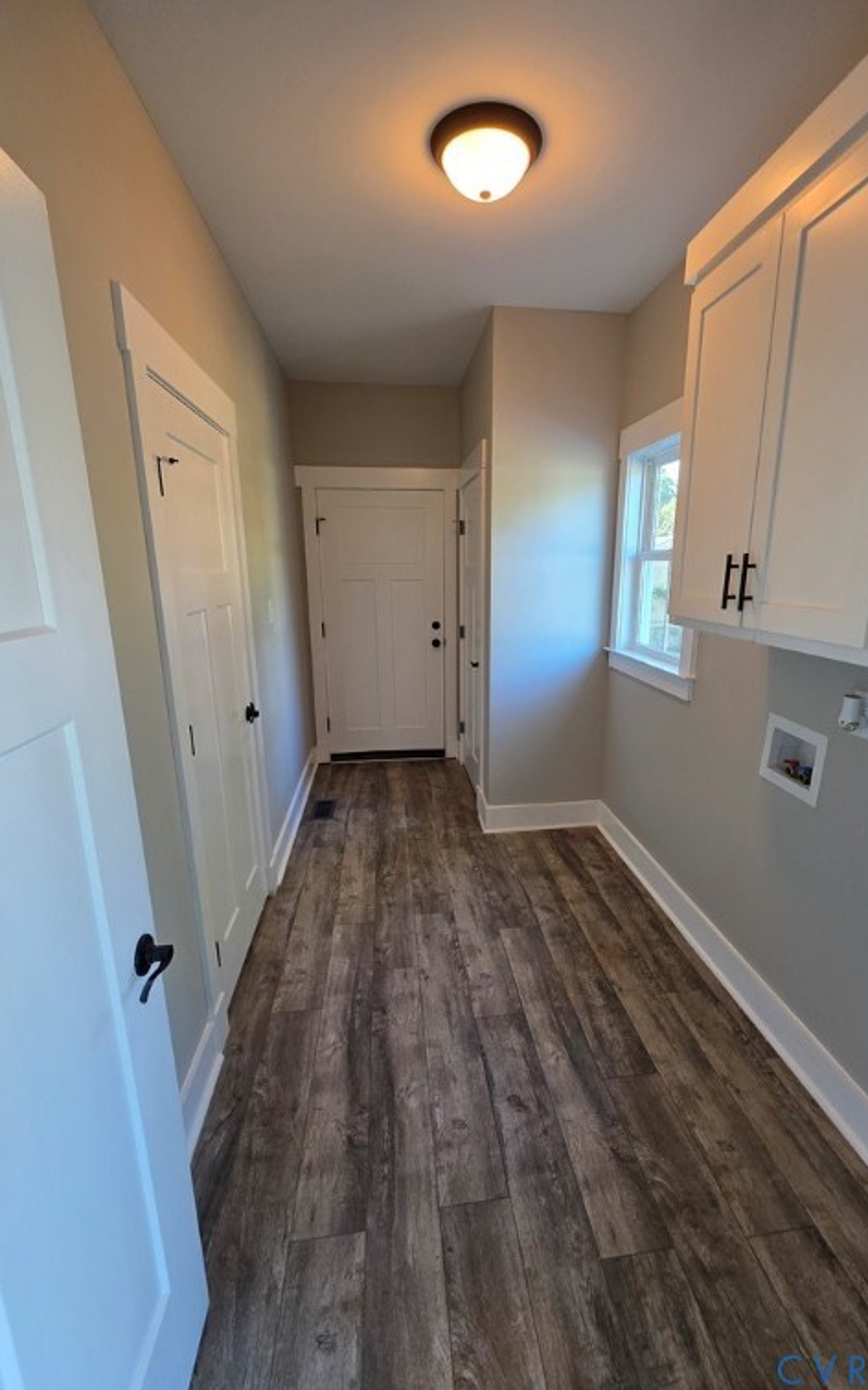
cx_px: 460
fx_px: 530
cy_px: 691
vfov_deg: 105.3
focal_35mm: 14
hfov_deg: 78.5
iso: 200
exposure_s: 1/120
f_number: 1.9
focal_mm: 2.2
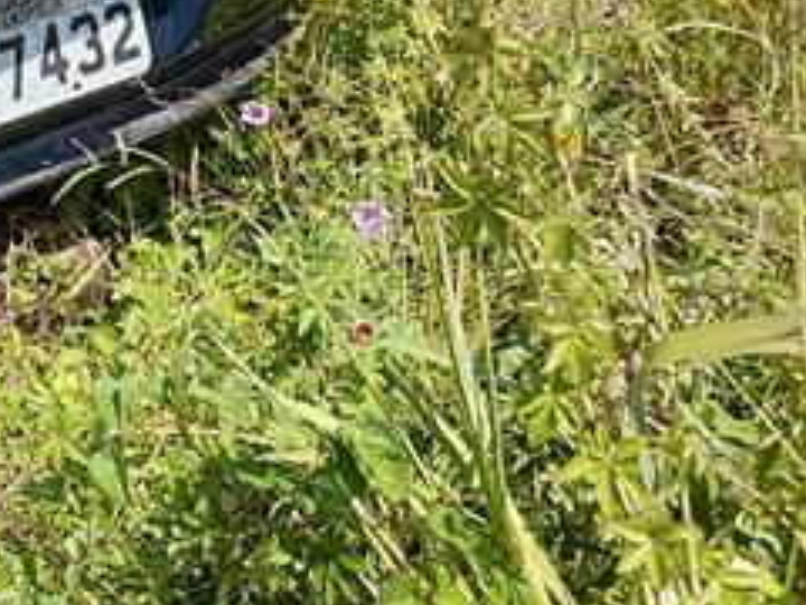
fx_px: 1863
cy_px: -282
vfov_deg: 16.8
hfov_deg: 20.2
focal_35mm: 80
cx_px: -477
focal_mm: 5.23
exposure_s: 1/595
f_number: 1.8
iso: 32
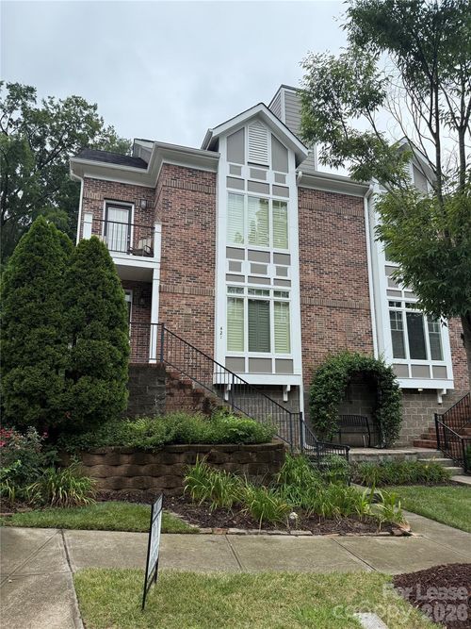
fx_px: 436
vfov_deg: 71.6
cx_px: 236
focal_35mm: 24
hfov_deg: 56.8
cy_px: 314
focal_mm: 6.76
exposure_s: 1/2053
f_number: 1.78
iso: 100
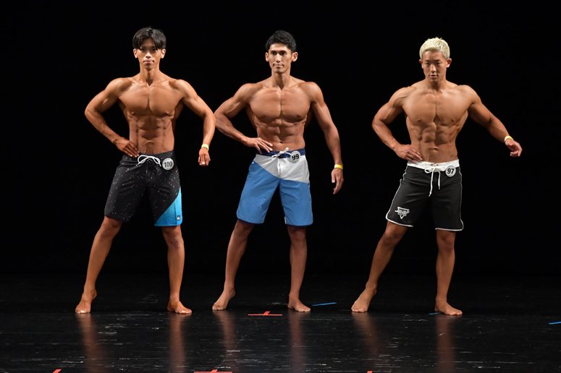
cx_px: 280
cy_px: 186
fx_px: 4206
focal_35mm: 270
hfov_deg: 7.6
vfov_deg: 5.1
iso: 3200
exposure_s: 1/400
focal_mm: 180
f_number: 5.6
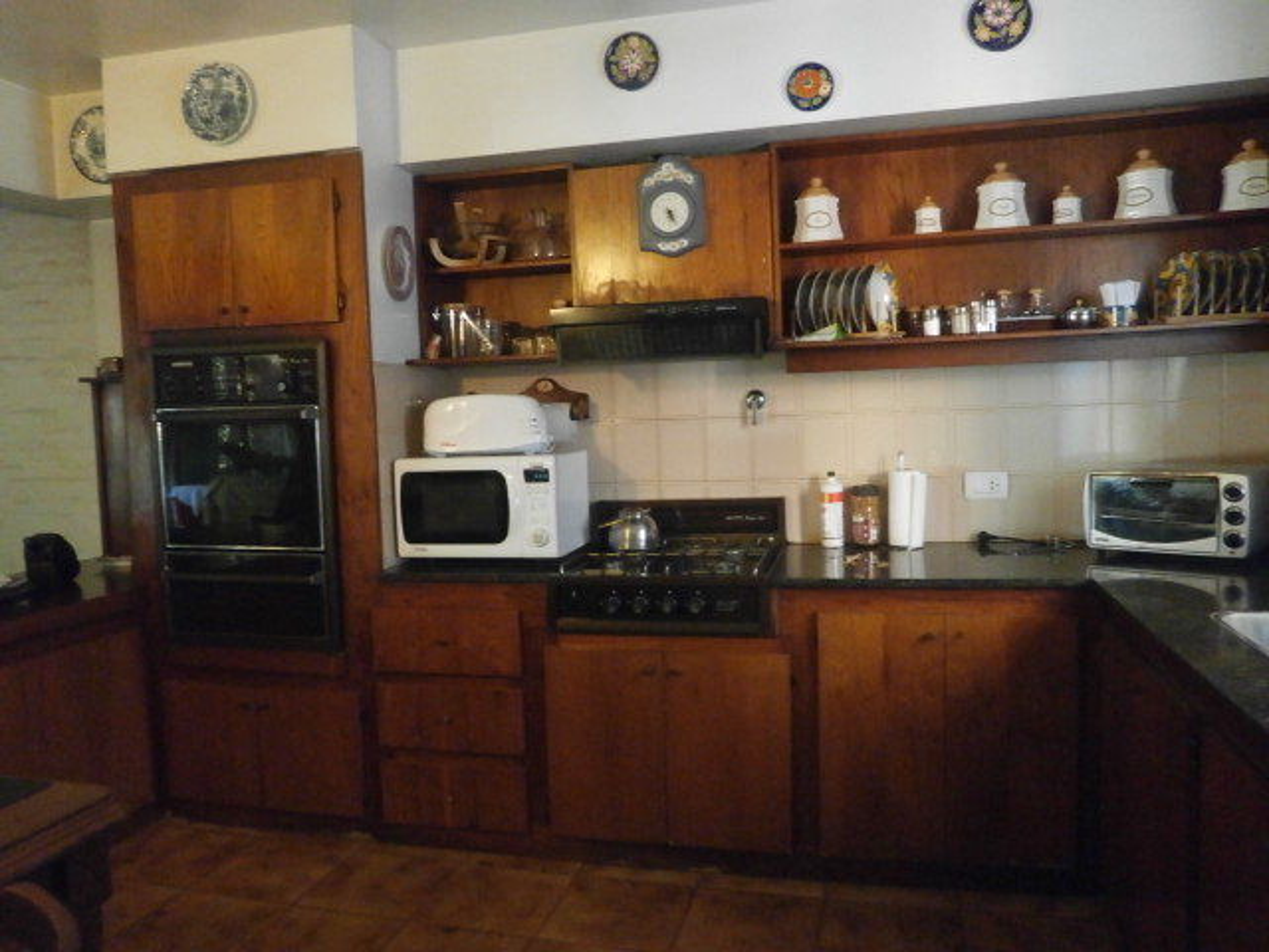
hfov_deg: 67.3
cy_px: 476
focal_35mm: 26
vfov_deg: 53.1
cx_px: 634
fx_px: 953
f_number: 2.8
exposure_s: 1/20
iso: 800
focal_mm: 4.7
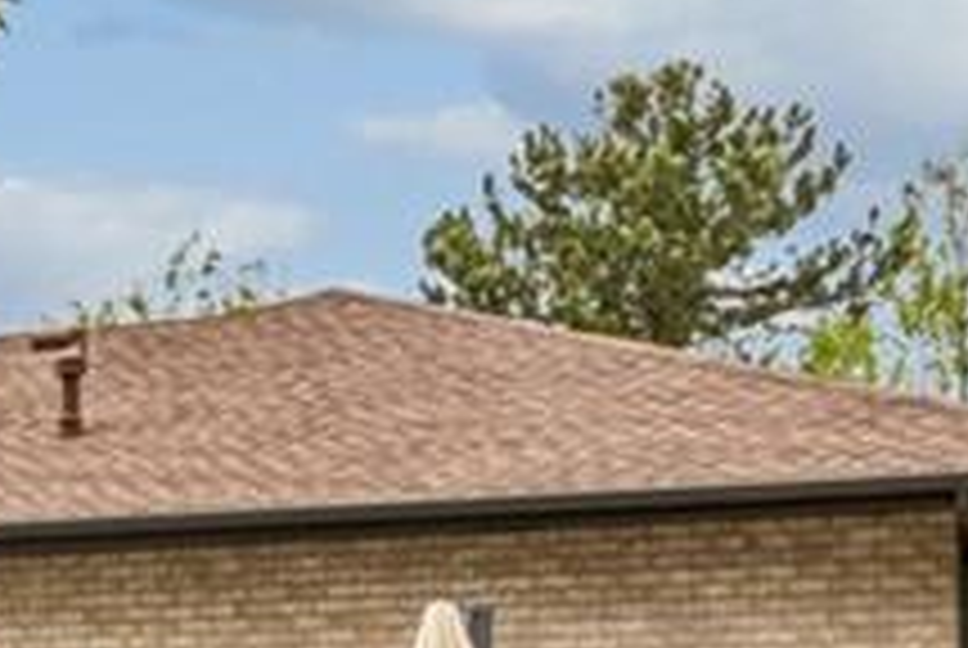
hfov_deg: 17.5
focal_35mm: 104
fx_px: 2800
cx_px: -500
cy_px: 864
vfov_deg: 12.7
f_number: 22
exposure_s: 1/30
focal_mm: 14
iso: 125
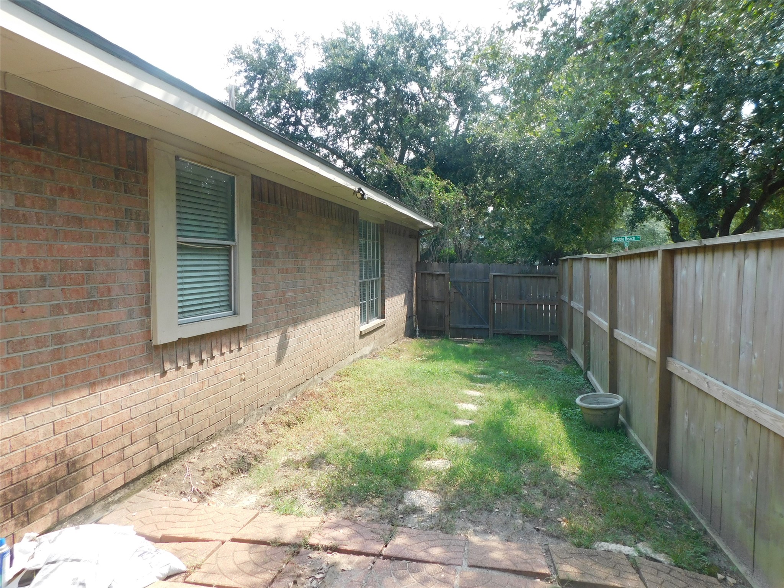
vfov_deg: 56.8
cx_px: 392
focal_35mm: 24
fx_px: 544
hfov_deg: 71.6
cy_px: 294
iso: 125
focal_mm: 4.1
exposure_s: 1/400
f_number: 3
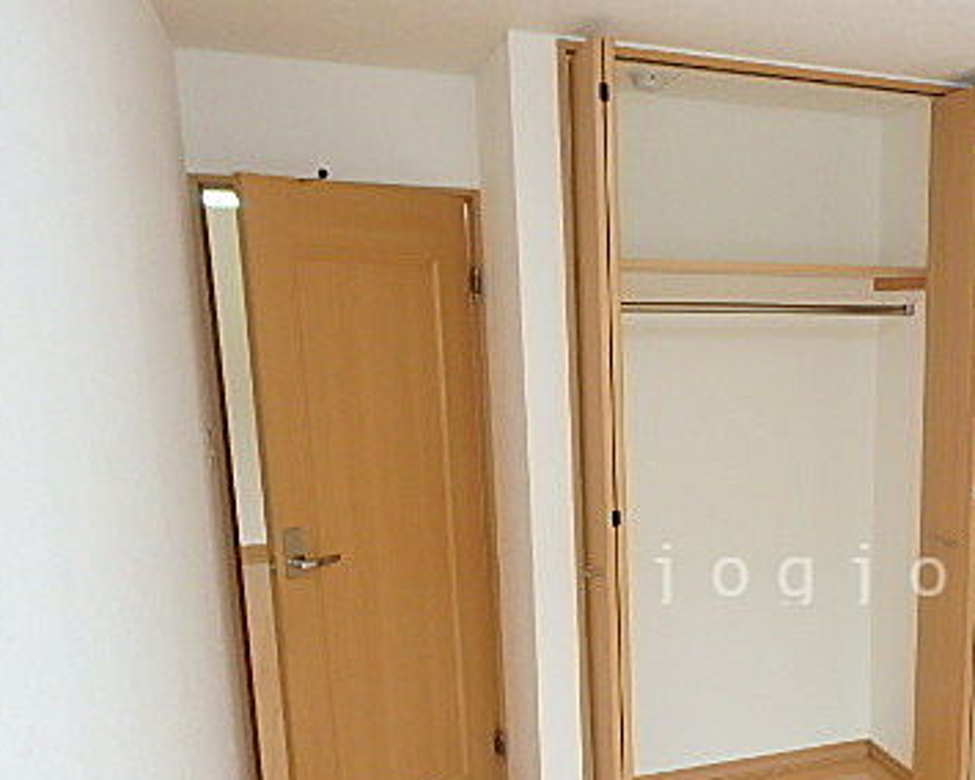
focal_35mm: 37
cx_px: 838
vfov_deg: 39.2
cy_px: 571
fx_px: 1068
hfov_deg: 45.4
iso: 200
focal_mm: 3.7
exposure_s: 1/50
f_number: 3.5
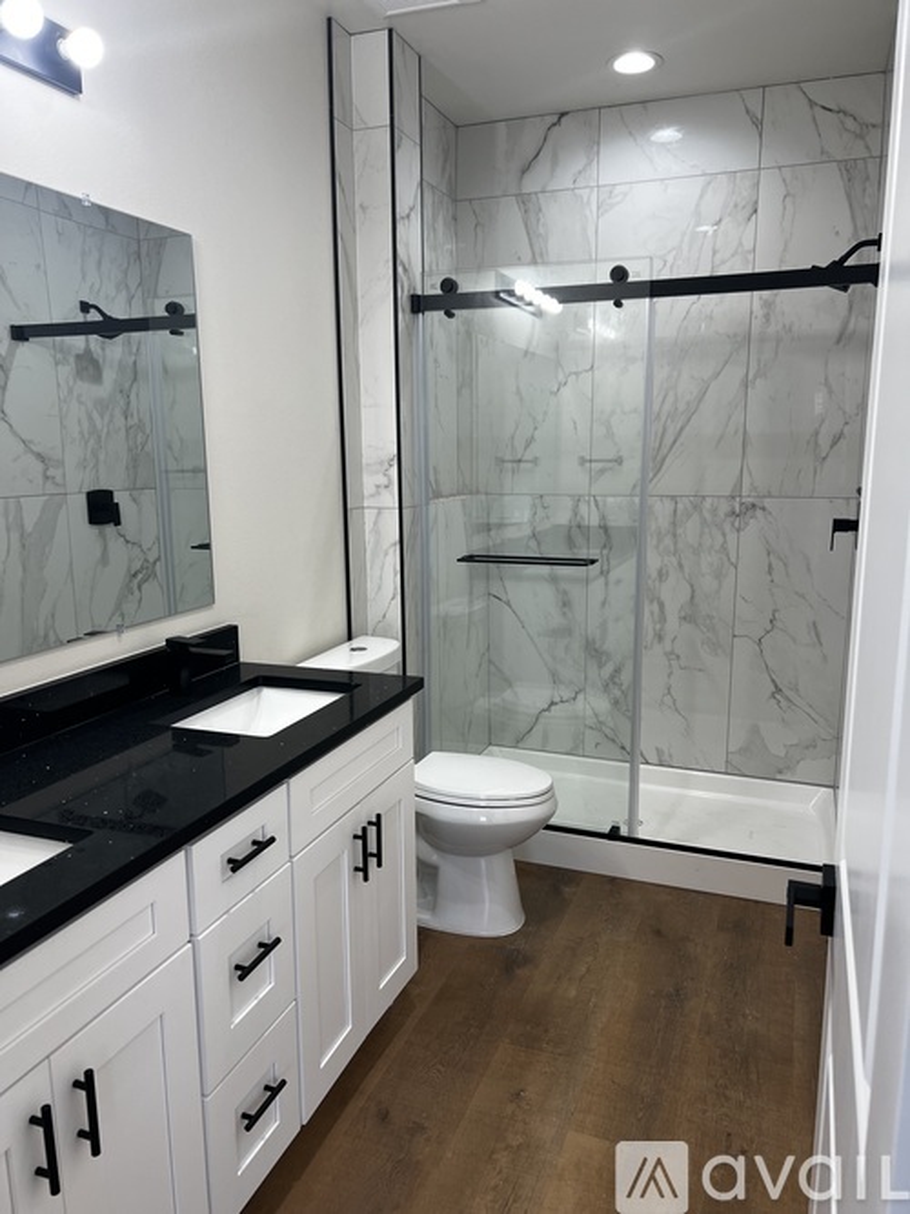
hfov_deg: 53.0
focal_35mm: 26
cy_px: 607
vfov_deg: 67.3
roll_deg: +0.5
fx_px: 912
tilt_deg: -10.3
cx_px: 455
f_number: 1.5
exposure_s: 1/120
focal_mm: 5.7
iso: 50
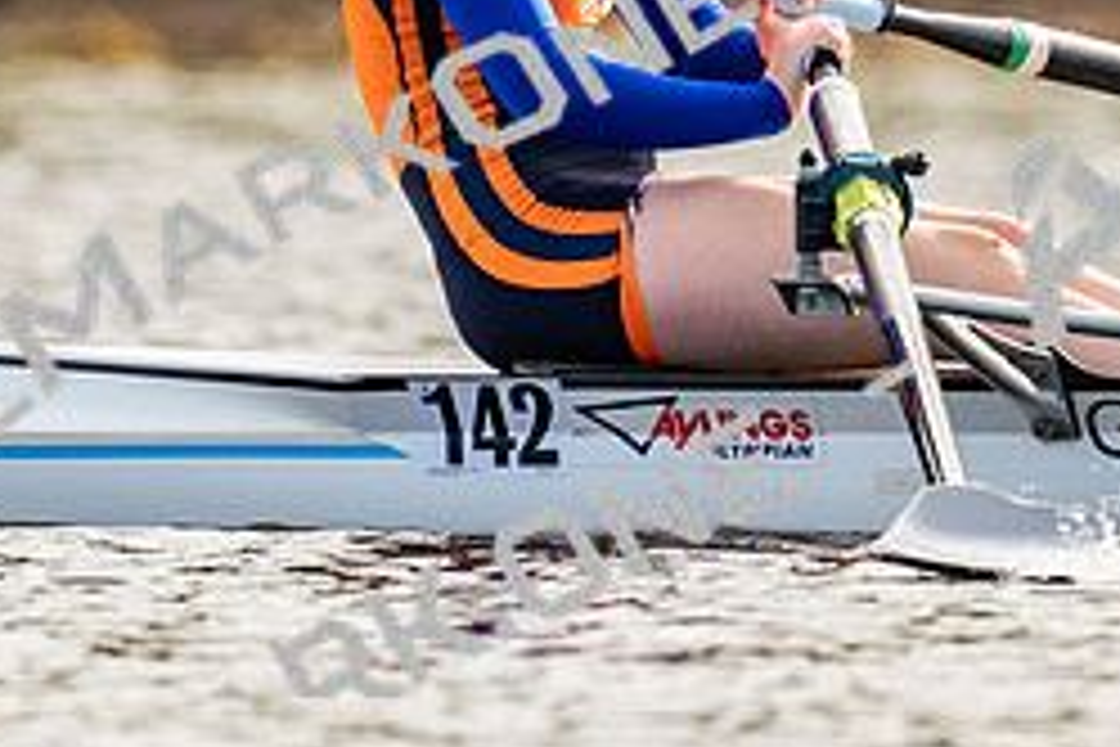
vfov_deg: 1.0
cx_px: 625
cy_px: -74
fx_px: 43490
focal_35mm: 1398
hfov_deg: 1.5
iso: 720
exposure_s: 1/2000
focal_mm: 400
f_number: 4.5
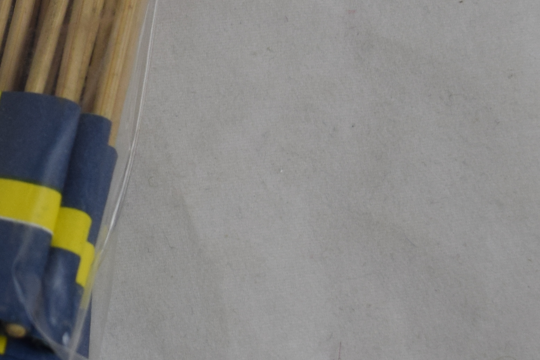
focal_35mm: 175
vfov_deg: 7.8
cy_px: -85
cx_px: -173
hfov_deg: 11.4
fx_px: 2625
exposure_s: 1/160
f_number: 6.3
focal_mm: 30
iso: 400
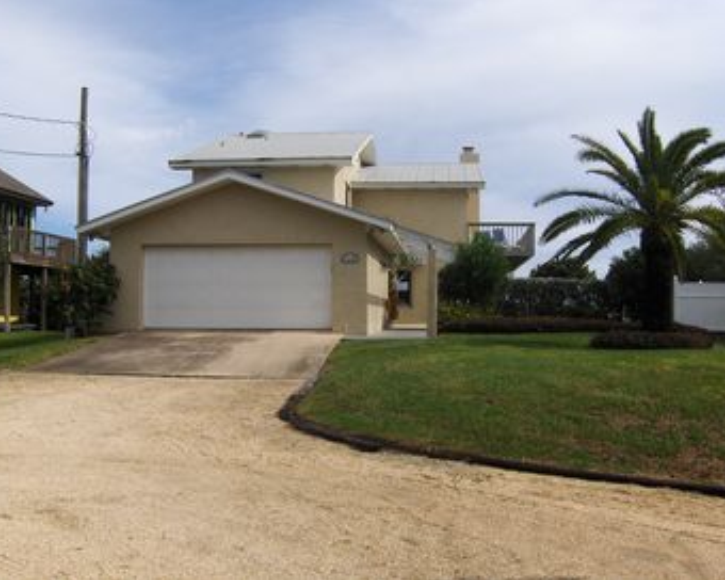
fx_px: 794
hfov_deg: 49.1
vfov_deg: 40.1
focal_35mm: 37
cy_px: 290
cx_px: 367
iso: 100
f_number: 6.9
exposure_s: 1/565
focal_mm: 7.5
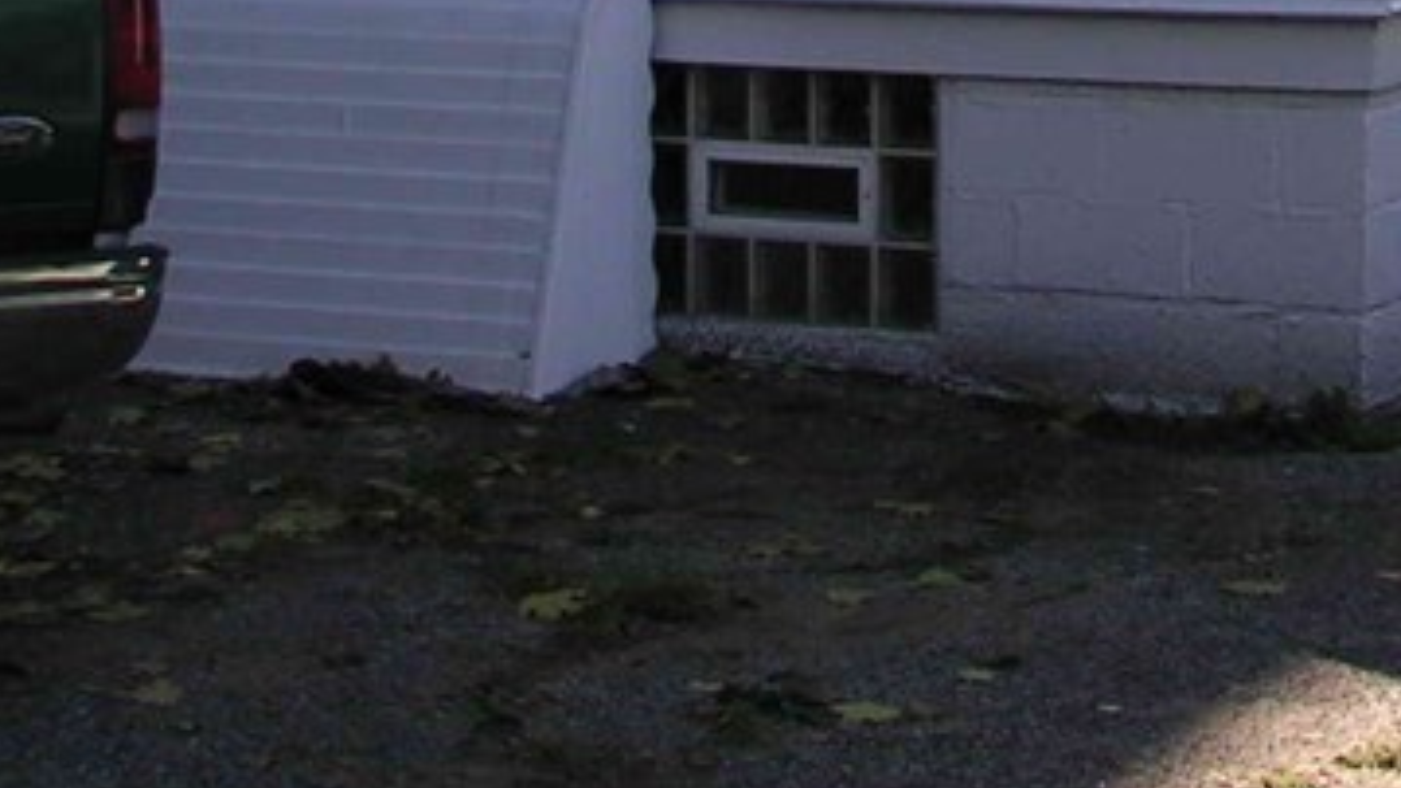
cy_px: -925
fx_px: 4384
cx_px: 1155
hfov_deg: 18.0
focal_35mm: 118
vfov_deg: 9.4
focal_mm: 5.8
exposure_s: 1/125
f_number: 5.6
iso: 50
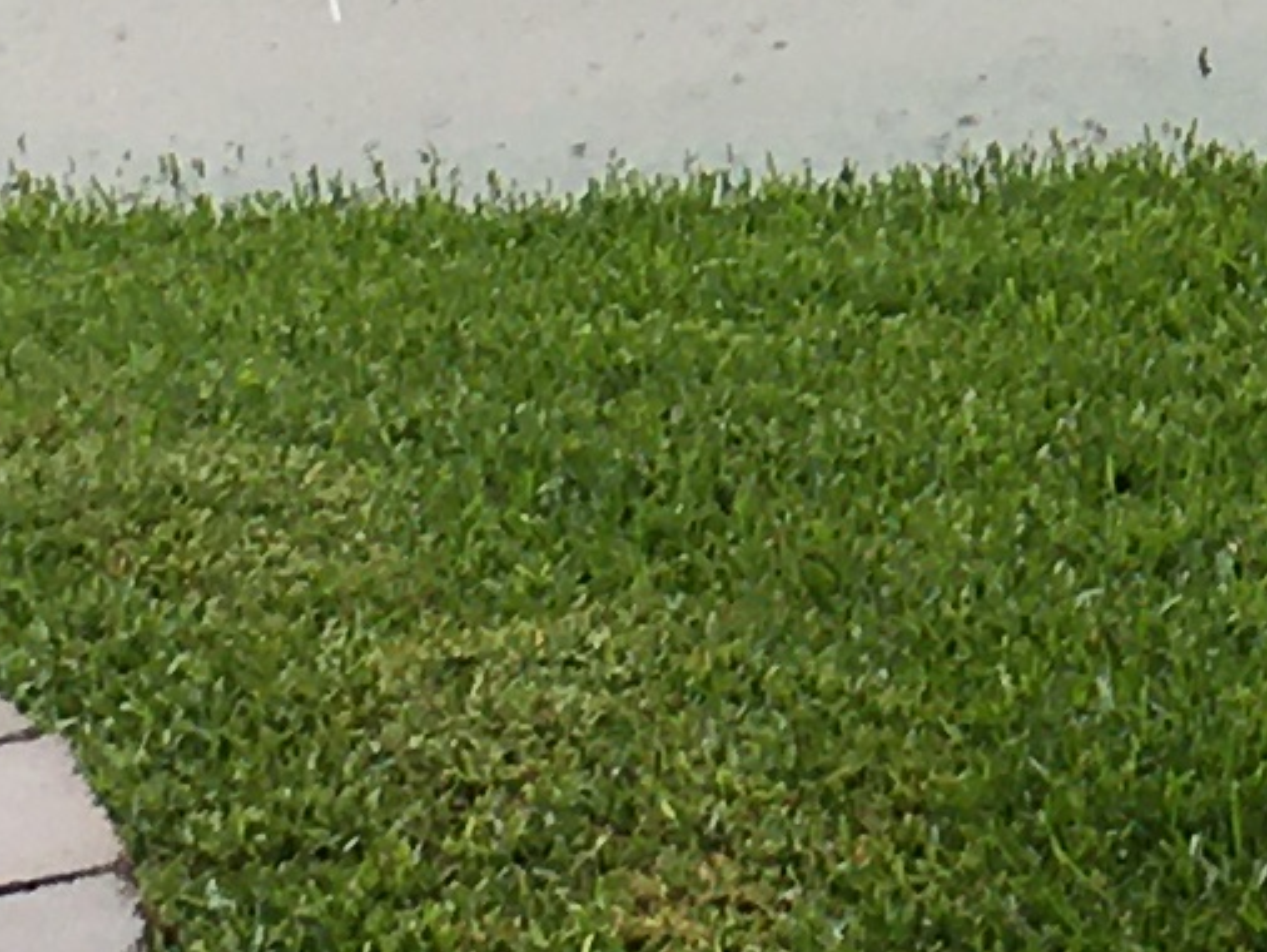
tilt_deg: -15.1
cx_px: 2404
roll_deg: +3.0
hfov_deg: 8.2
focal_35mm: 231
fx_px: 8459
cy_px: -1187
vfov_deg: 6.2
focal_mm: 4.15
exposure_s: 1/460
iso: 25
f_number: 2.2
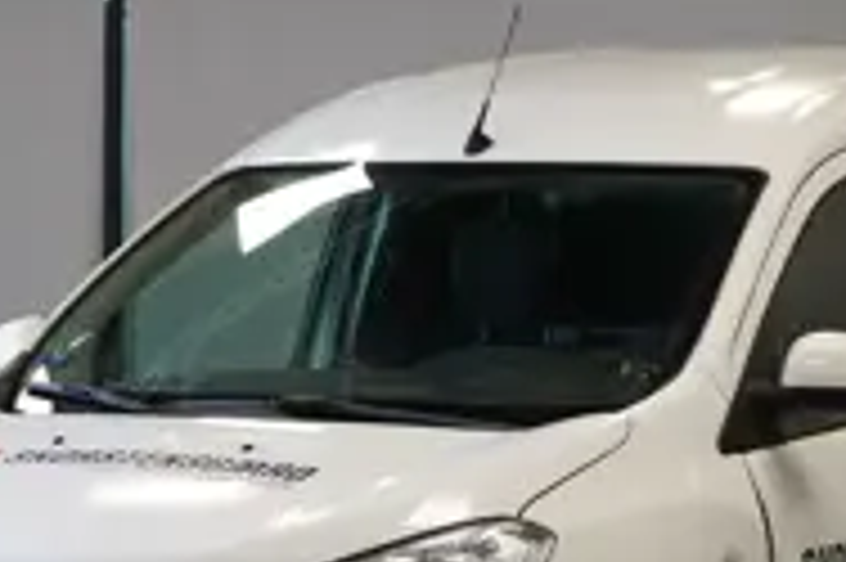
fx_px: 3898
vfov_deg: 8.2
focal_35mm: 166
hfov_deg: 12.4
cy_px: 445
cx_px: 536
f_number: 5.6
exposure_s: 1/160
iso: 1600
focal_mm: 65
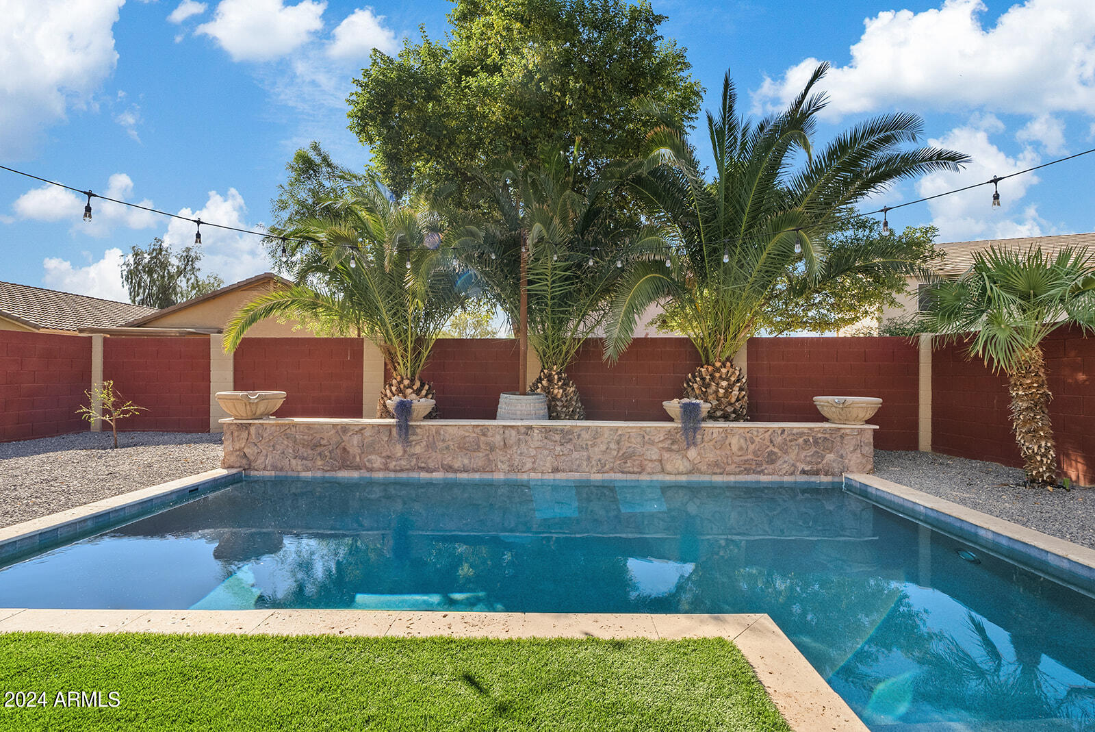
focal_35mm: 16
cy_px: 366
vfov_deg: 73.8
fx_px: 487
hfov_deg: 96.7
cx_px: 548
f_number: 8
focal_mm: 16
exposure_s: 1/40
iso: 100
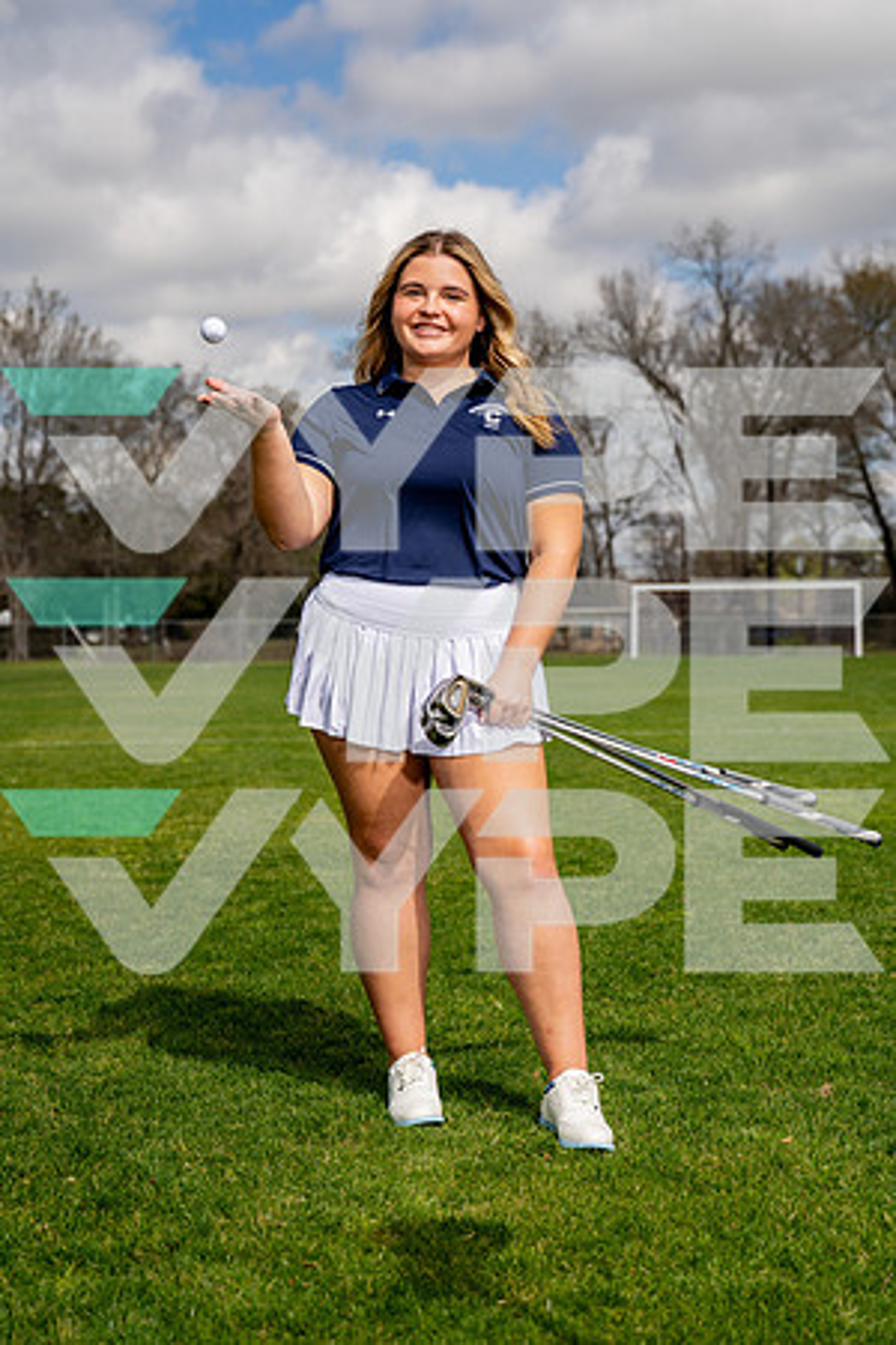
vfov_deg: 33.4
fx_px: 2240
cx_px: 448
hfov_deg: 22.6
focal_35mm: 60
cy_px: 672
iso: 100
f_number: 4
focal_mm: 60
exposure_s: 1/1250
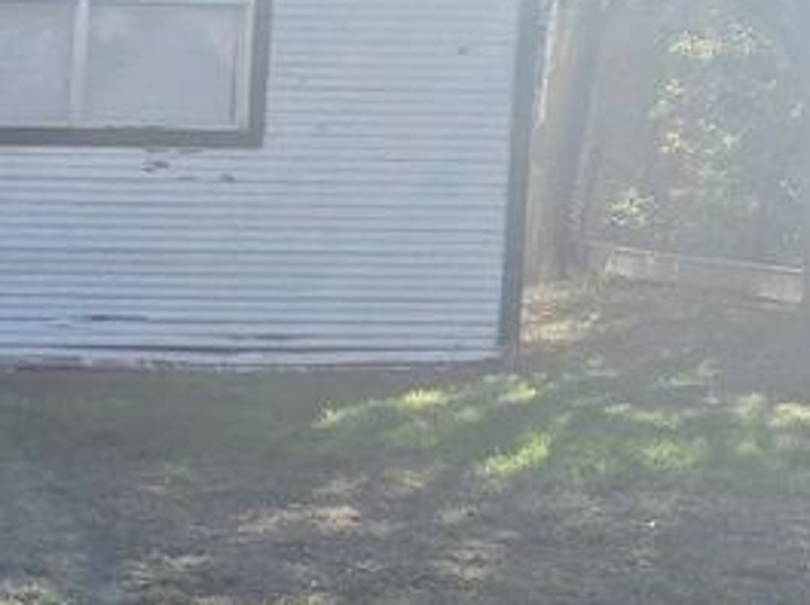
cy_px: 348
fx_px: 2080
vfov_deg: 16.5
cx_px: -495
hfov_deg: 18.7
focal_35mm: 89
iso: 40
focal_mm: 5.54
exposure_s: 1/2320
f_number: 1.8
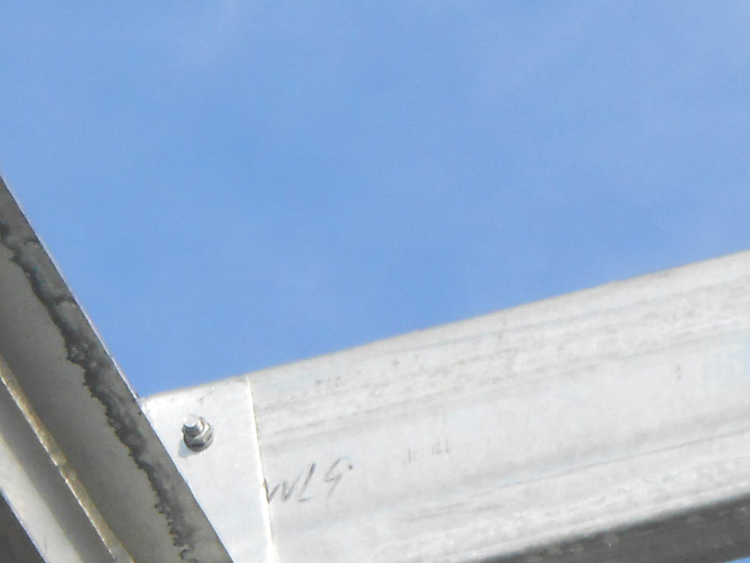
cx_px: -472
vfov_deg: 3.4
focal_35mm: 441
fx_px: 9556
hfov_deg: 4.5
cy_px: -302
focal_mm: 18.7
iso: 80
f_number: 5
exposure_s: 1/320
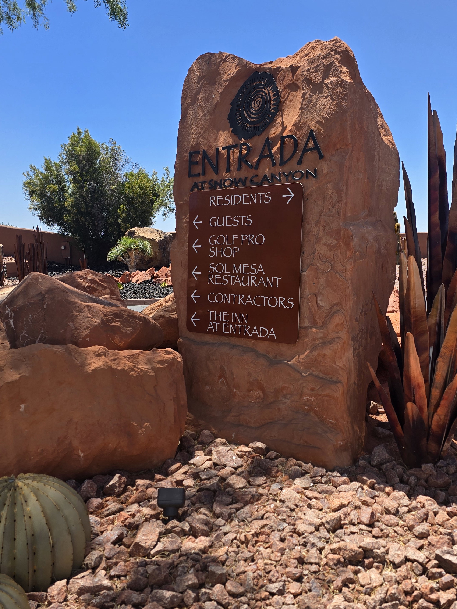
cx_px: 274
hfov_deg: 43.9
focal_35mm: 32
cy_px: 294
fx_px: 563
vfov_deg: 56.8
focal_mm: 6.3
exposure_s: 1/568
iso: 12
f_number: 1.7
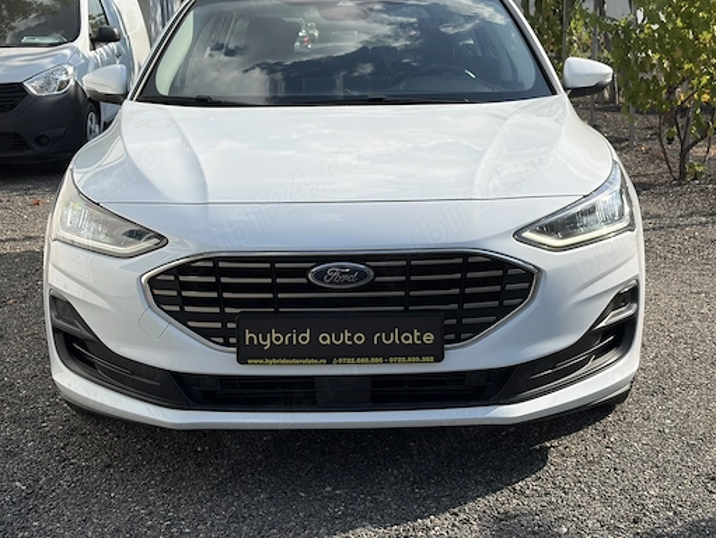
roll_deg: +1.6
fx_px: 1263
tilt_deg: -8.7
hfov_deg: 31.7
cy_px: 227
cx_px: 367
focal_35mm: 61
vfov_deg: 24.0
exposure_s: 1/4065
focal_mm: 5.96
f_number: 1.6
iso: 32
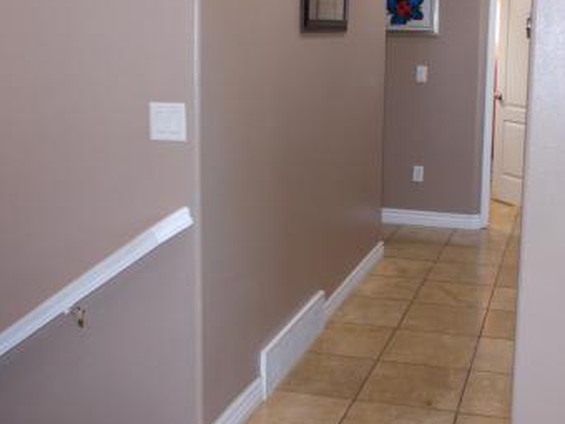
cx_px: 397
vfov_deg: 29.5
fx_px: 800
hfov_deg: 38.3
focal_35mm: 49
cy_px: 140
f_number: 3.2
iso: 200
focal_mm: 4.6
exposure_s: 1/25
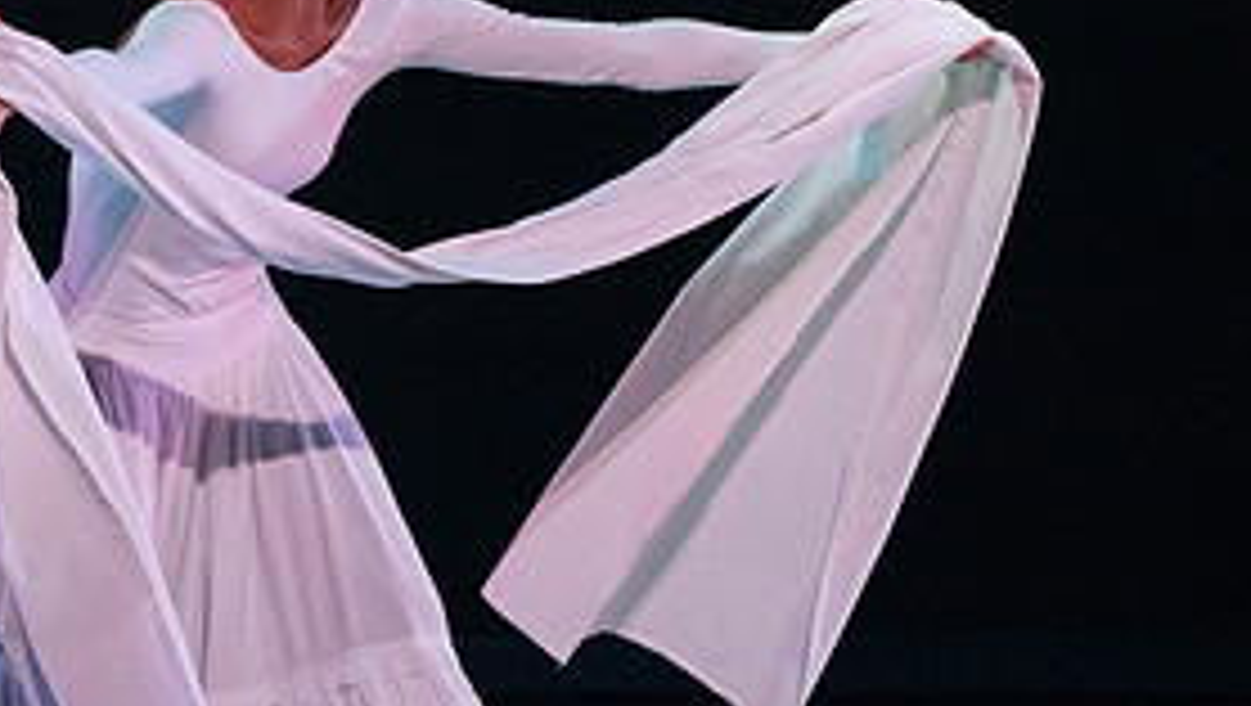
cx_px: -150
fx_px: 34565
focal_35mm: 1041
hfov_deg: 2.1
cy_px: 182
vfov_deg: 1.2
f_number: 6.3
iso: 5000
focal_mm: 400
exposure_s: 1/400
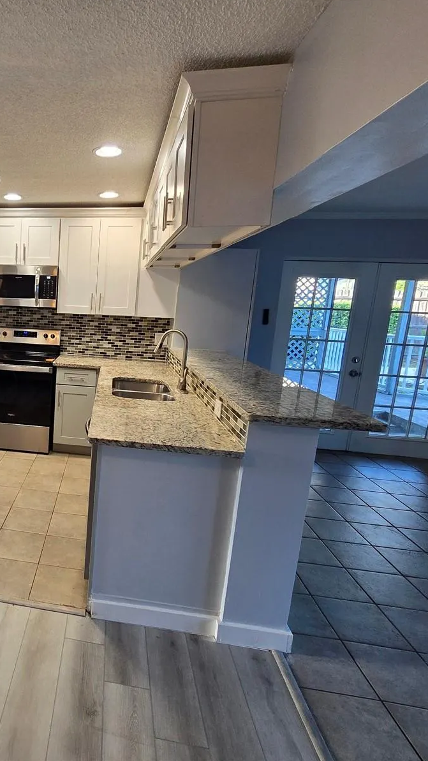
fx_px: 383
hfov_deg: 50.4
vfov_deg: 89.6
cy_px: 379
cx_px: 29
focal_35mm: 19
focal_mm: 2.2
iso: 100
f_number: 2.2
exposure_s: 1/60
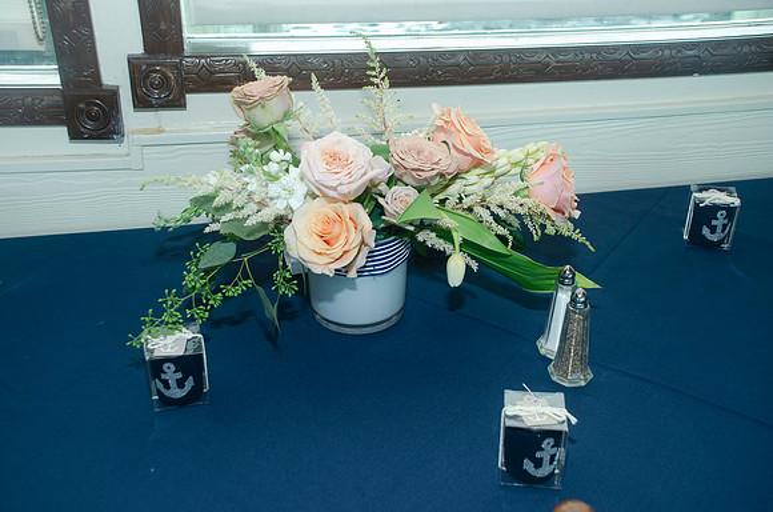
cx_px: 386
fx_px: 836
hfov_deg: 49.6
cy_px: 256
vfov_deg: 34.1
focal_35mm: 39
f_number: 5.6
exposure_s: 1/60
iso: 400
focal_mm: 26
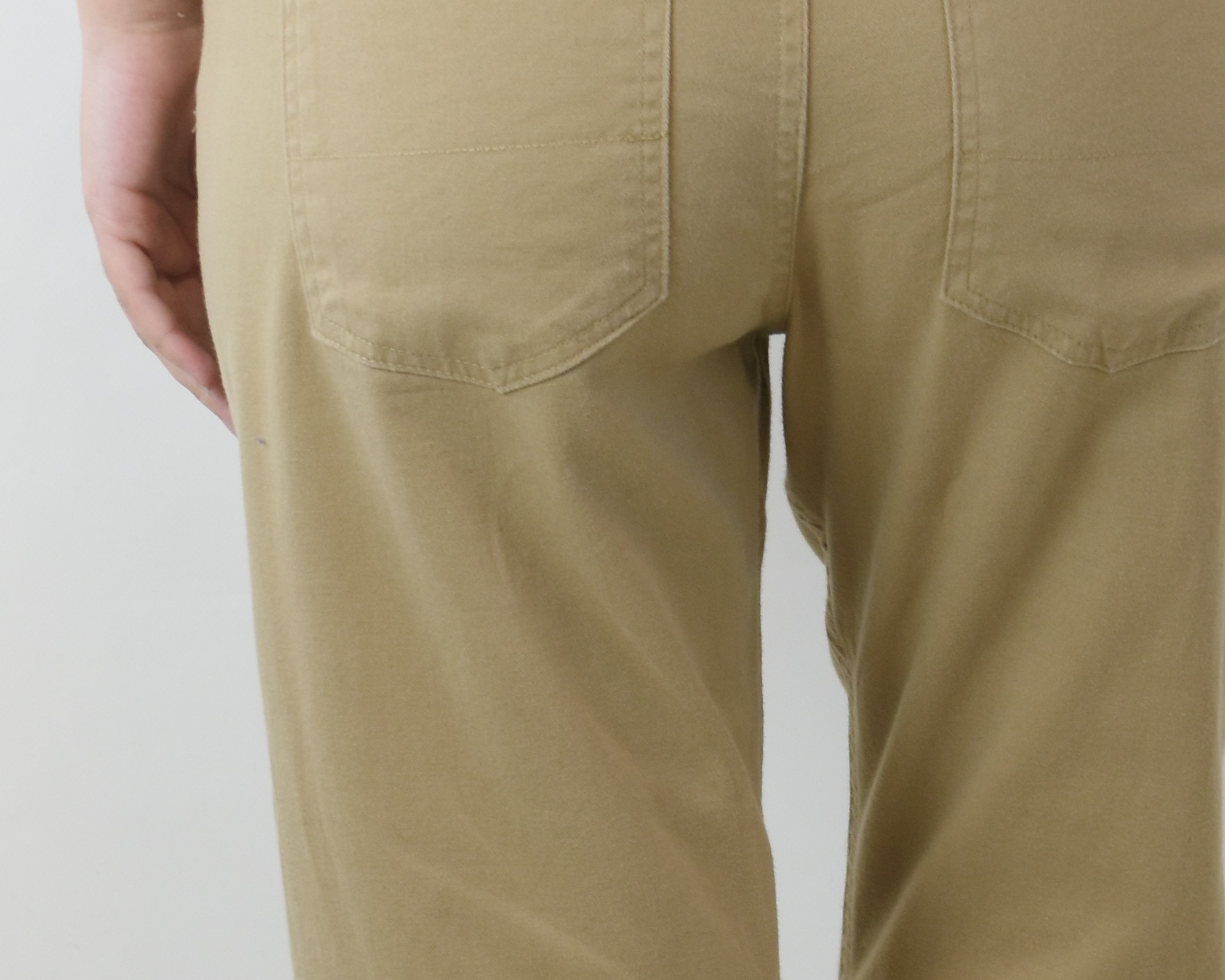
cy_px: 800
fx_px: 5388
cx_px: 667
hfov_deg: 13.0
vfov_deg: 10.4
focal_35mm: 149
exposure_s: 1/100
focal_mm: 31
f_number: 5
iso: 400
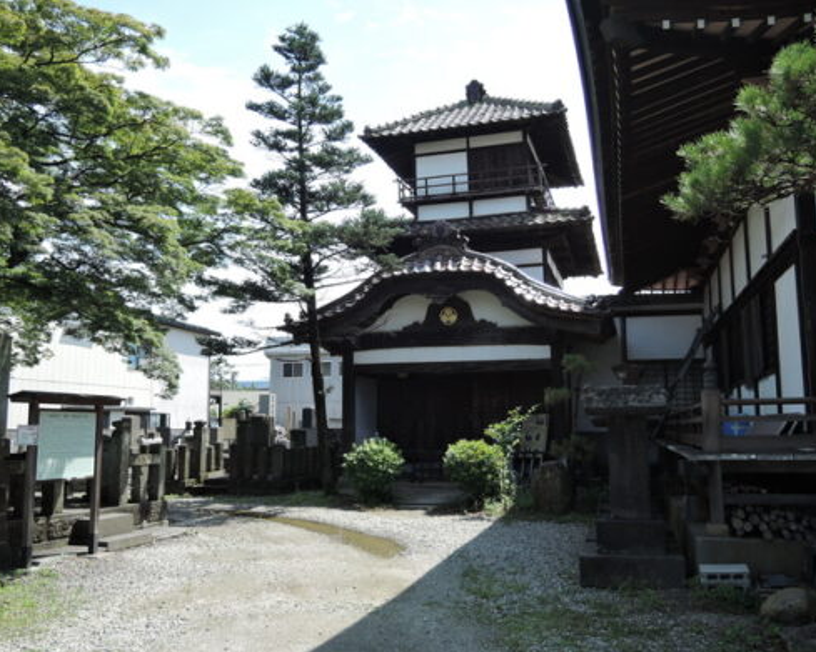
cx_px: 415
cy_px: 320
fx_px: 797
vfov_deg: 44.5
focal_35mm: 33
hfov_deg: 54.2
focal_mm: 6.6
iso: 80
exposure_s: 1/640
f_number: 2.8
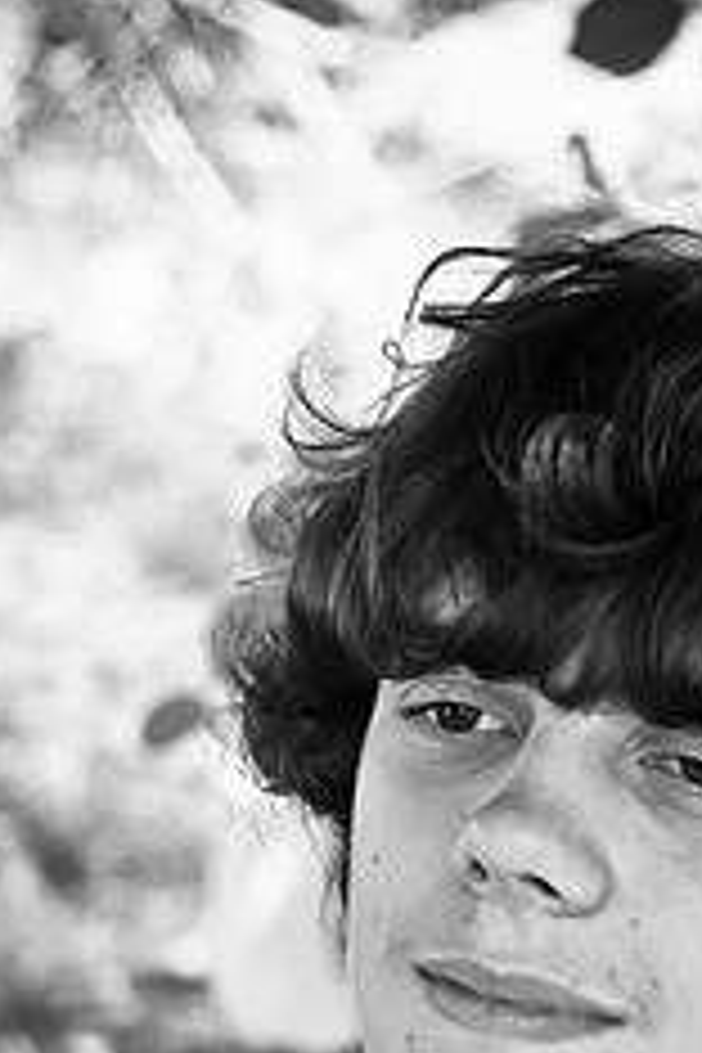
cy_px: 994
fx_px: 6316
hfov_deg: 6.4
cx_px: 502
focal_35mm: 216
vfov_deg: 9.5
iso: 200
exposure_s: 1/250
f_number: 5
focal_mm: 75
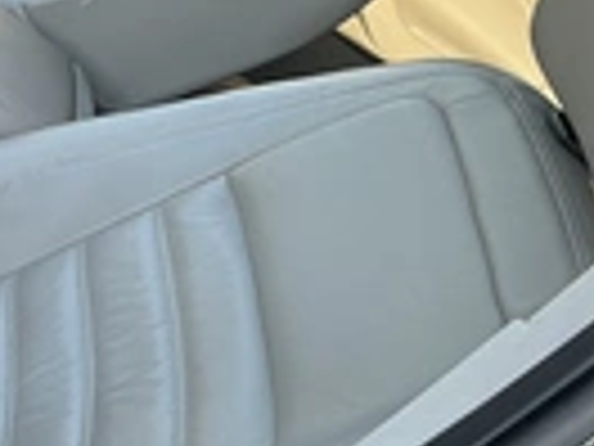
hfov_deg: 21.1
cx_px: -153
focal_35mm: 85
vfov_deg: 17.4
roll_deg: -39.1
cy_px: 189
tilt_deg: -31.0
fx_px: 1459
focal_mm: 3
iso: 25
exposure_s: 1/122
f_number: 1.8
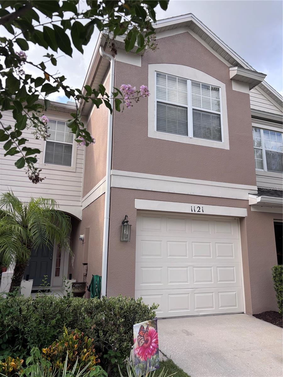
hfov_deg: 53.1
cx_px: 142
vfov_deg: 67.3
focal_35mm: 26
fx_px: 283
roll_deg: -0.6
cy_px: 188
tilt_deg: +11.3
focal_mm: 5.96
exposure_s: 1/550
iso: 50
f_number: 1.6
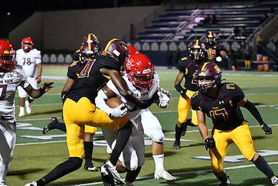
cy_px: 125
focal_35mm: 133
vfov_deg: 10.3
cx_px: 140
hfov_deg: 15.4
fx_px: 1028
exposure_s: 1/3200
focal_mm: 90
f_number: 2.8
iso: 10000
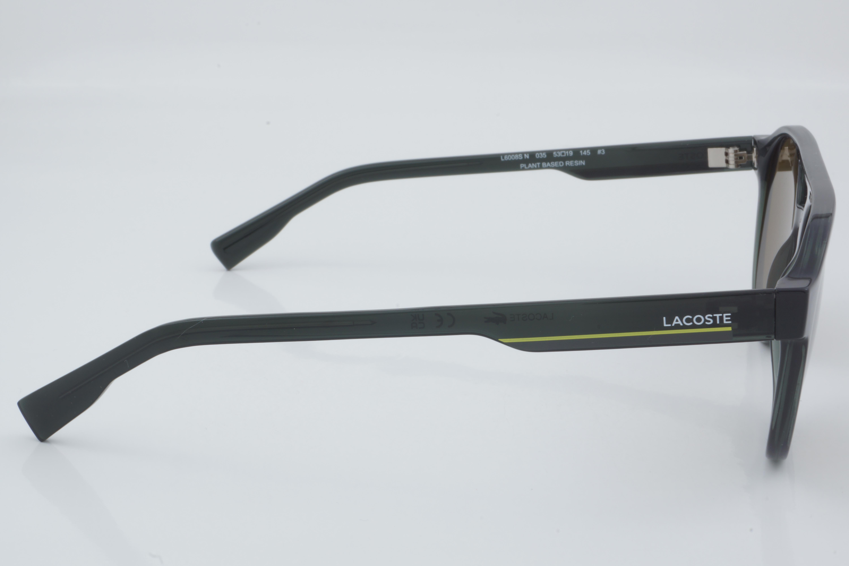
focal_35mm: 68
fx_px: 1592
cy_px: 283
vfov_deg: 20.2
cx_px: 424
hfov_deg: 29.9
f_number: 32
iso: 100
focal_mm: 45
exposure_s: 1/3
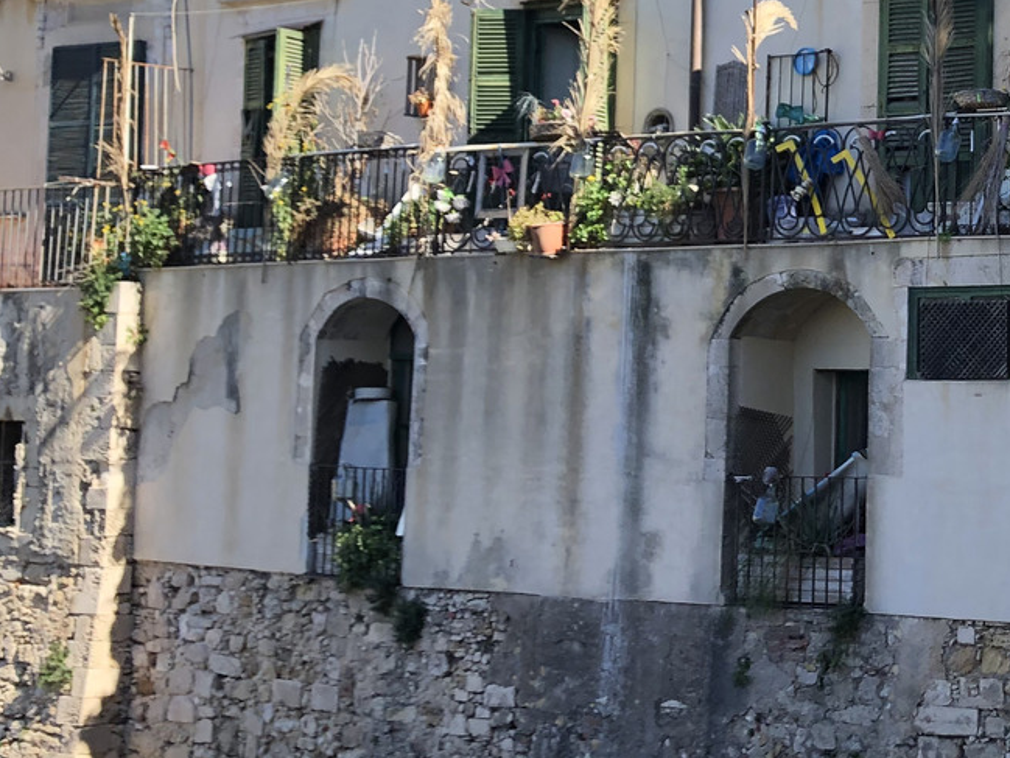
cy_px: 173
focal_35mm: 69
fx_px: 2014
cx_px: 1105
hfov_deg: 26.1
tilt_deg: +6.0
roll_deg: +0.3
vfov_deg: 21.1
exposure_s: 1/631
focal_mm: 4
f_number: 1.8
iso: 20
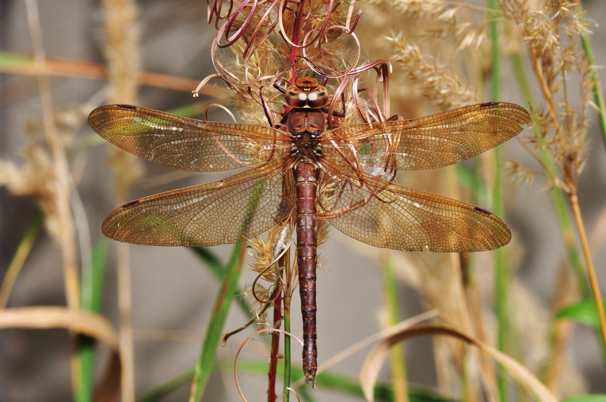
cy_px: 201
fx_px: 2270
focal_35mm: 135
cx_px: 303
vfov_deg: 10.1
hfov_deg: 15.2
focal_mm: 90
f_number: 18
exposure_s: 1/160
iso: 200
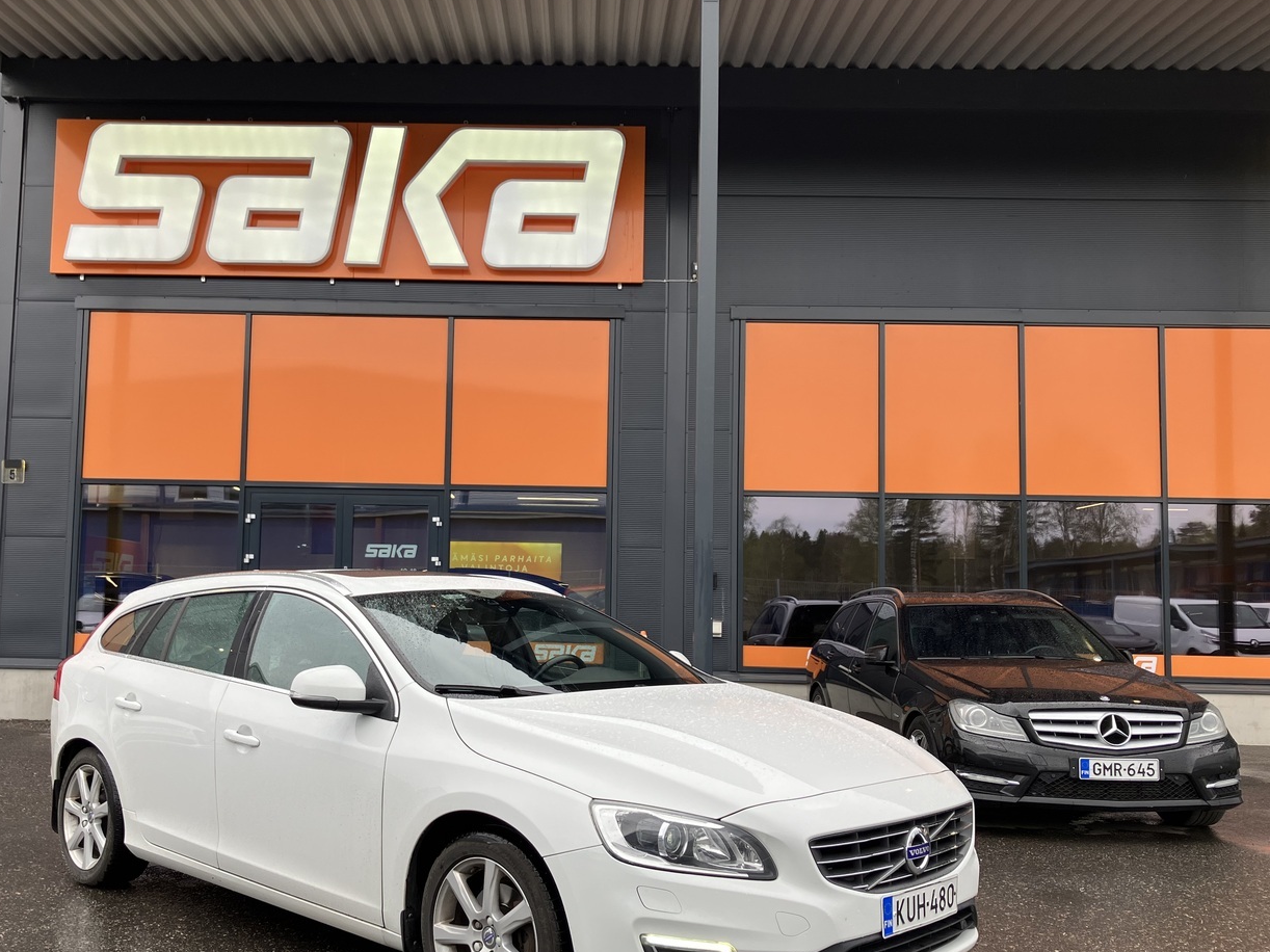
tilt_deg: +4.7
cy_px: 529
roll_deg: -0.8
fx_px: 1210
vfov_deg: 42.9
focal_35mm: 33
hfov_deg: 55.2
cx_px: 555
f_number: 1.8
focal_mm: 3.99
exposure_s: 1/136
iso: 25
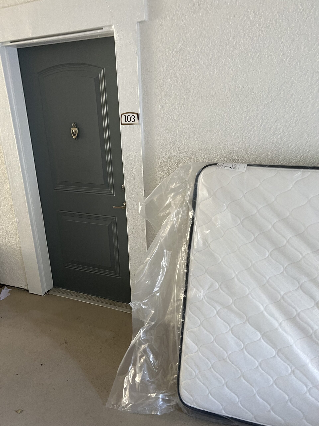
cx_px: 160
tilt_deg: -14.6
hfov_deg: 53.1
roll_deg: +1.3
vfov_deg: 67.3
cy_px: 213
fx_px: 319
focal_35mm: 26
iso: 200
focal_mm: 5.7
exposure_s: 1/60
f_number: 1.5
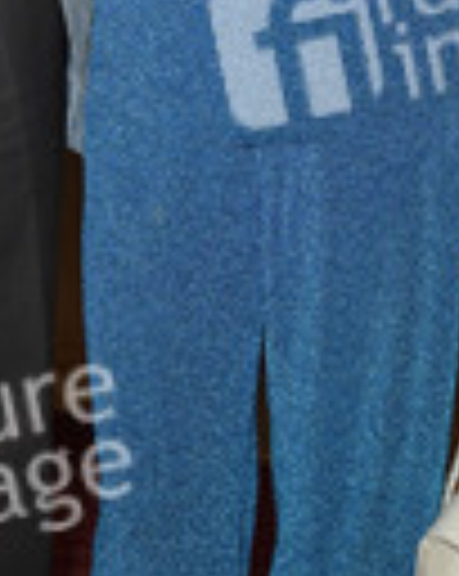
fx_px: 1600
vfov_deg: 18.7
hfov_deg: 16.1
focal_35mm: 94
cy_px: -202
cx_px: 32
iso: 1250
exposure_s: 1/200
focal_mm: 32
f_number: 5.6
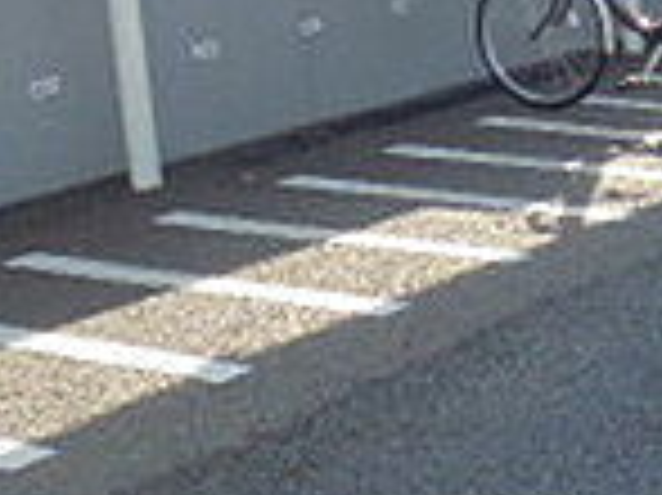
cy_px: 94
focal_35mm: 87
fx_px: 1662
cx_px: 932
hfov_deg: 20.0
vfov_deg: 16.8
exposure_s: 1/400
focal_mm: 3.58
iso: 400
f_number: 3.2
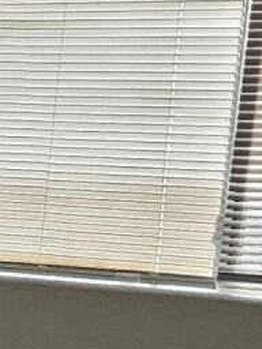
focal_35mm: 180
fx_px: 1817
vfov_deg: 10.9
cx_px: -538
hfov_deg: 7.3
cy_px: 333
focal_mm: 5.4
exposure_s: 1/180
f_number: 1.8
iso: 50
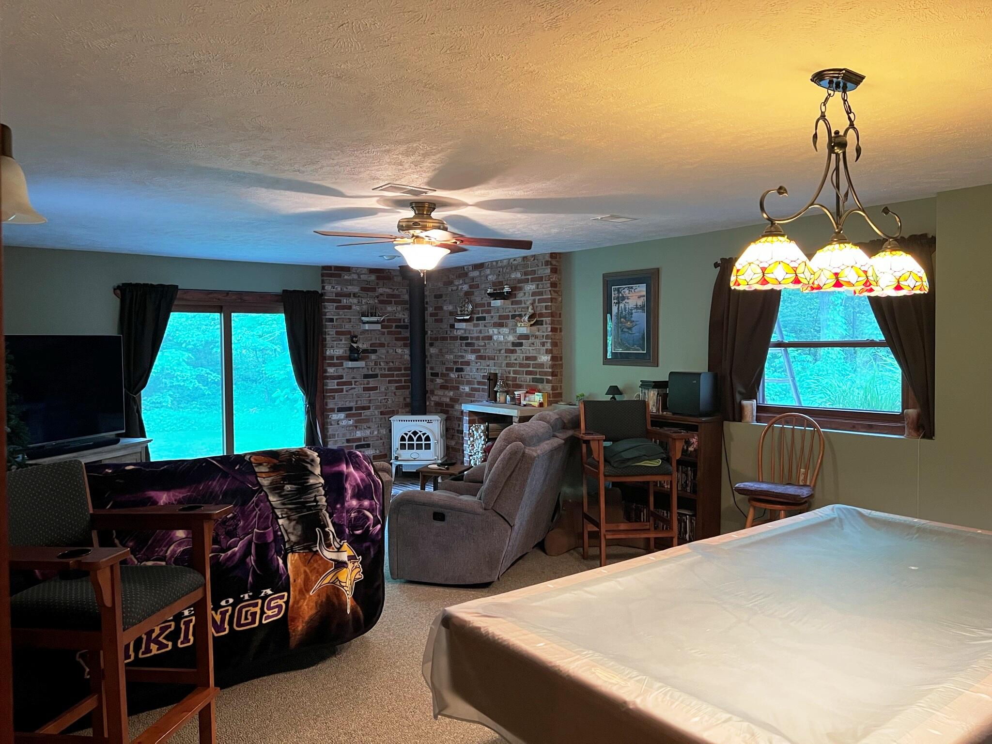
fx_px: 745
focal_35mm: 26
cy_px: 372
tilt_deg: -2.8
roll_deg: +0.1
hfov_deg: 67.3
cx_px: 496
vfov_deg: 53.1
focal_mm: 5.7
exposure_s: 1/60
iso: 400
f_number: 1.5
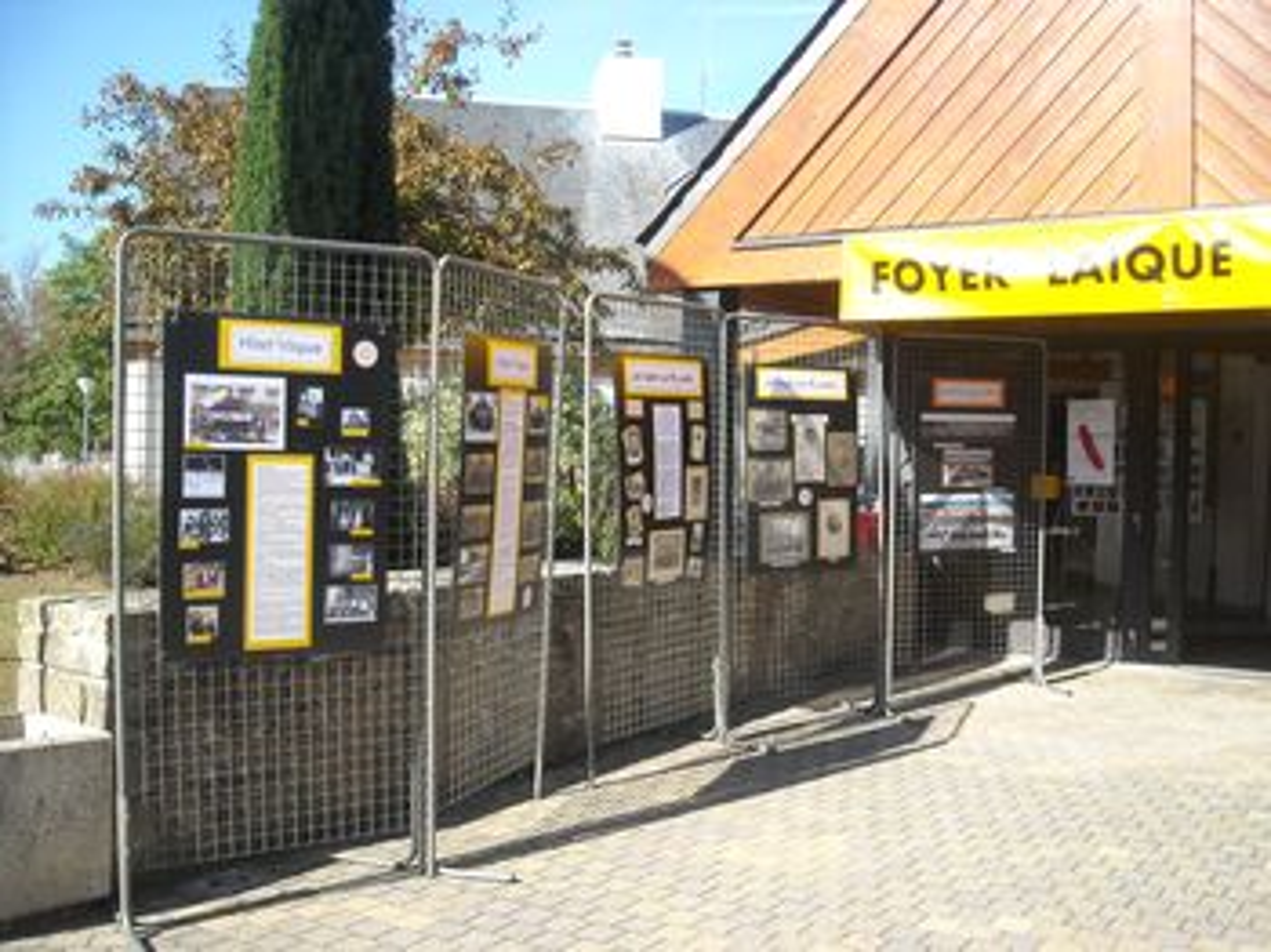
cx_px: 636
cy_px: 476
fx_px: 1284
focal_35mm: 35
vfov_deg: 40.7
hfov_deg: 52.7
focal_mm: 5.7
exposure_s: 1/353
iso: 64
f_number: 2.8
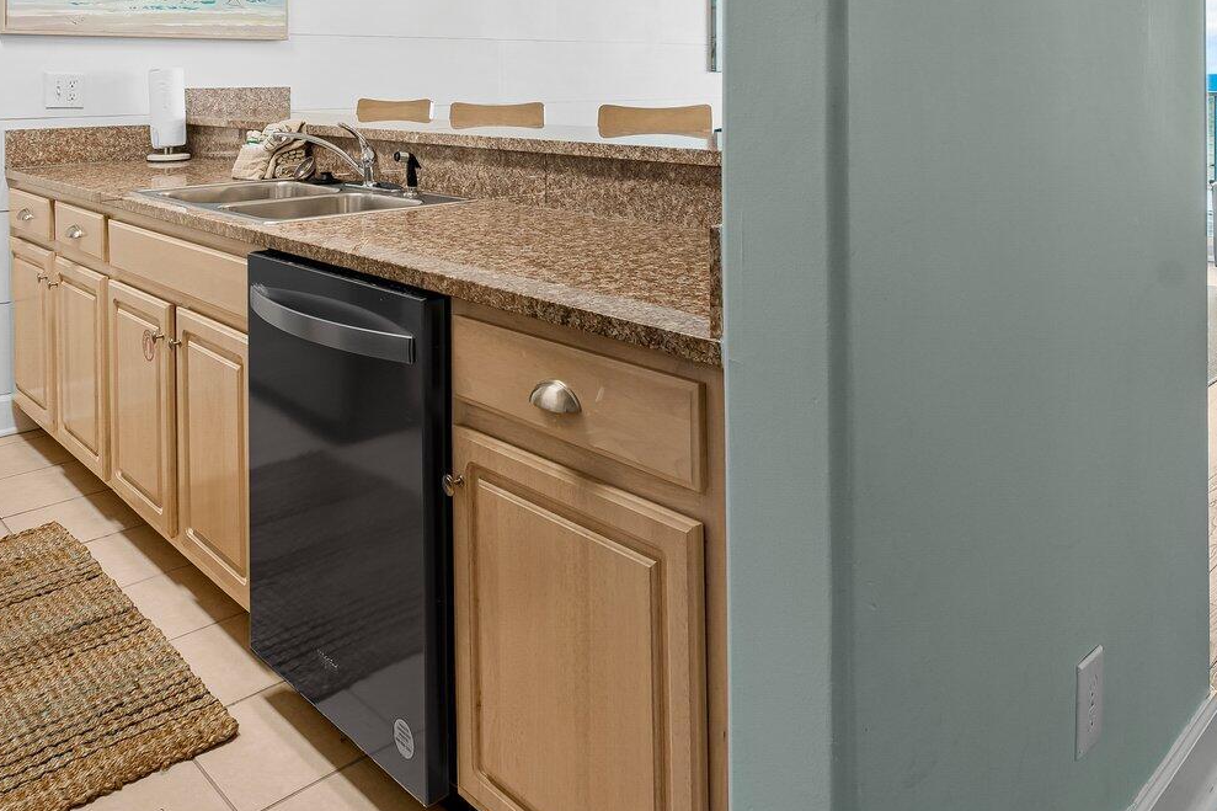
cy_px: 67
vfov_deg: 41.1
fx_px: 980
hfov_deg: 63.6
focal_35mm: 29
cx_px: 556
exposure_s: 1/10
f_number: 8
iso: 400
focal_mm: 14
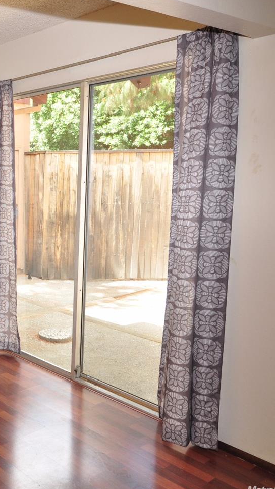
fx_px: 441
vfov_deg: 58.0
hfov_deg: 28.5
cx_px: -81
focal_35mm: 34
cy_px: 245
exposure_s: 1/125
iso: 400
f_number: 5.6
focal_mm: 14
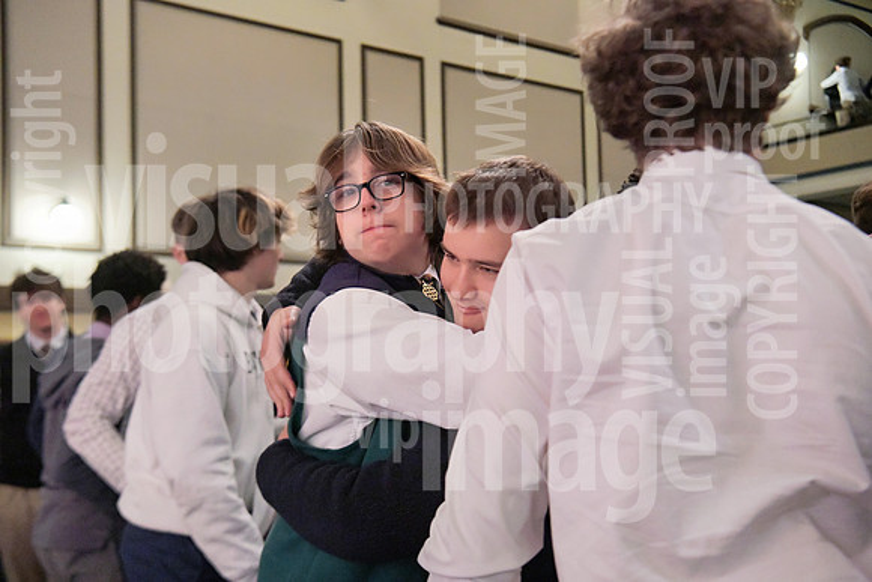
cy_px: 291
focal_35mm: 44
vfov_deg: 30.5
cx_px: 436
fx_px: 1066
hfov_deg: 44.5
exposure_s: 1/250
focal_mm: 44
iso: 10000
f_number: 4.5
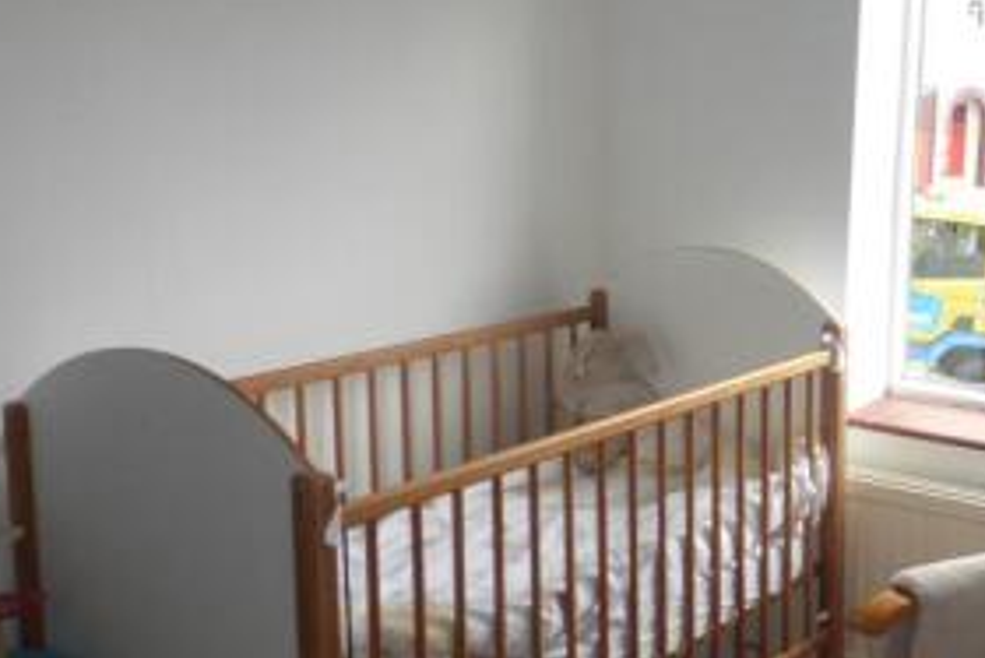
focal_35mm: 52
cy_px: 304
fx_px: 1423
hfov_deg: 34.9
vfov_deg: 26.0
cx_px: 969
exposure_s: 1/100
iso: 100
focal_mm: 4.3
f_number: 3.3
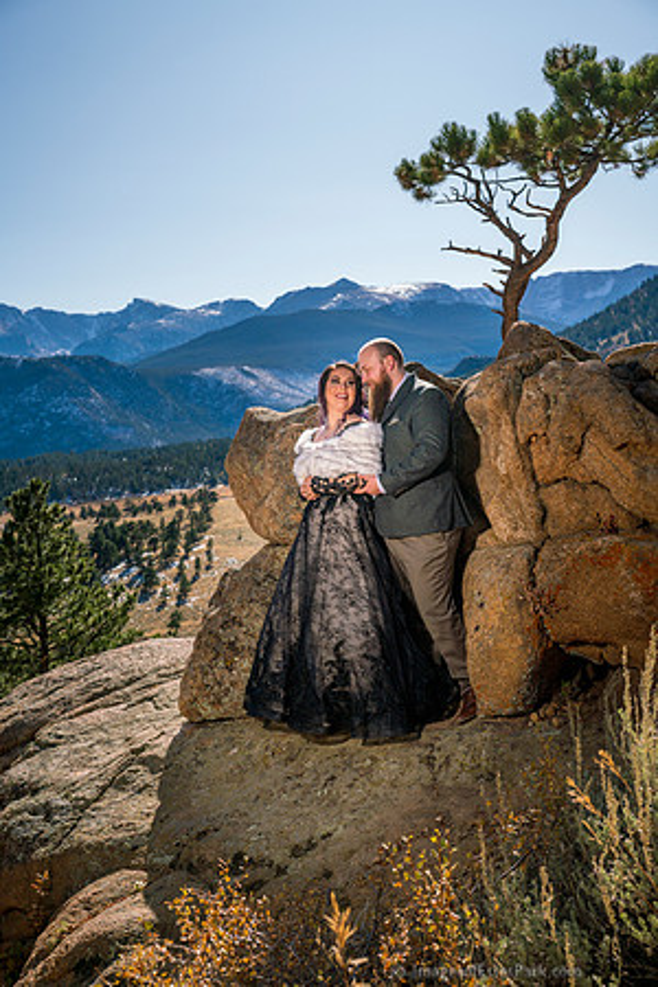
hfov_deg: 33.4
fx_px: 1097
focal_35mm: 40
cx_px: 329
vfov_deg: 48.5
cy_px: 494
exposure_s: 1/2000
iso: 200
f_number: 5
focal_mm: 40
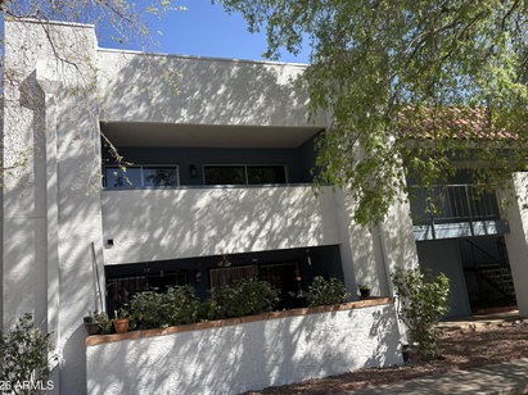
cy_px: 199
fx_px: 412
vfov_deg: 51.3
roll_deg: +6.5
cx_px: 259
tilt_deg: +9.8
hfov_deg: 65.3
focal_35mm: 27
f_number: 1.6
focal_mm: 5.96
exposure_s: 1/1155
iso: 50
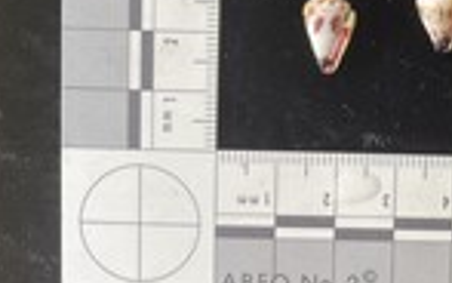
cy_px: -35
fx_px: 900
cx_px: 495
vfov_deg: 17.2
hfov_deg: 26.1
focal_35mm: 73
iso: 50
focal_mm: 3
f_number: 1.8
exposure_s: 1/120
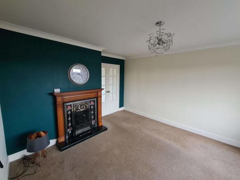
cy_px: 90
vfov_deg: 89.9
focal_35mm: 13
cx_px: 120
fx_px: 90
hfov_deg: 106.2
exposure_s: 1/33
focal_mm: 2.22
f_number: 2.2
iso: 640
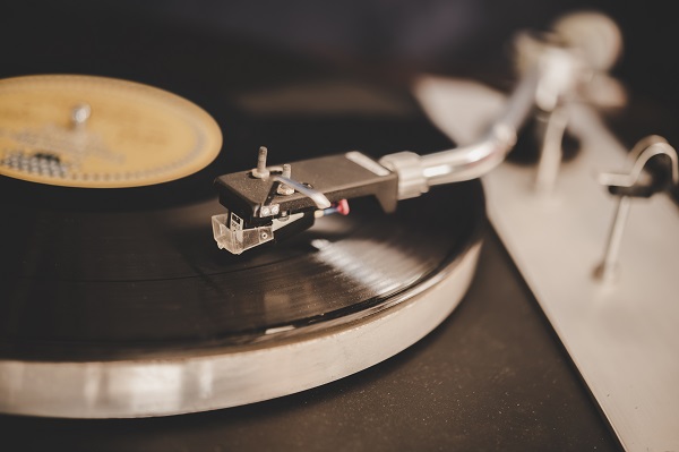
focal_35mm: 60
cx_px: 340
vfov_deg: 22.6
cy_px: 226
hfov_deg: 33.4
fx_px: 1131
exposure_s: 1/20
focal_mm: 60
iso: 100
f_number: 3.2
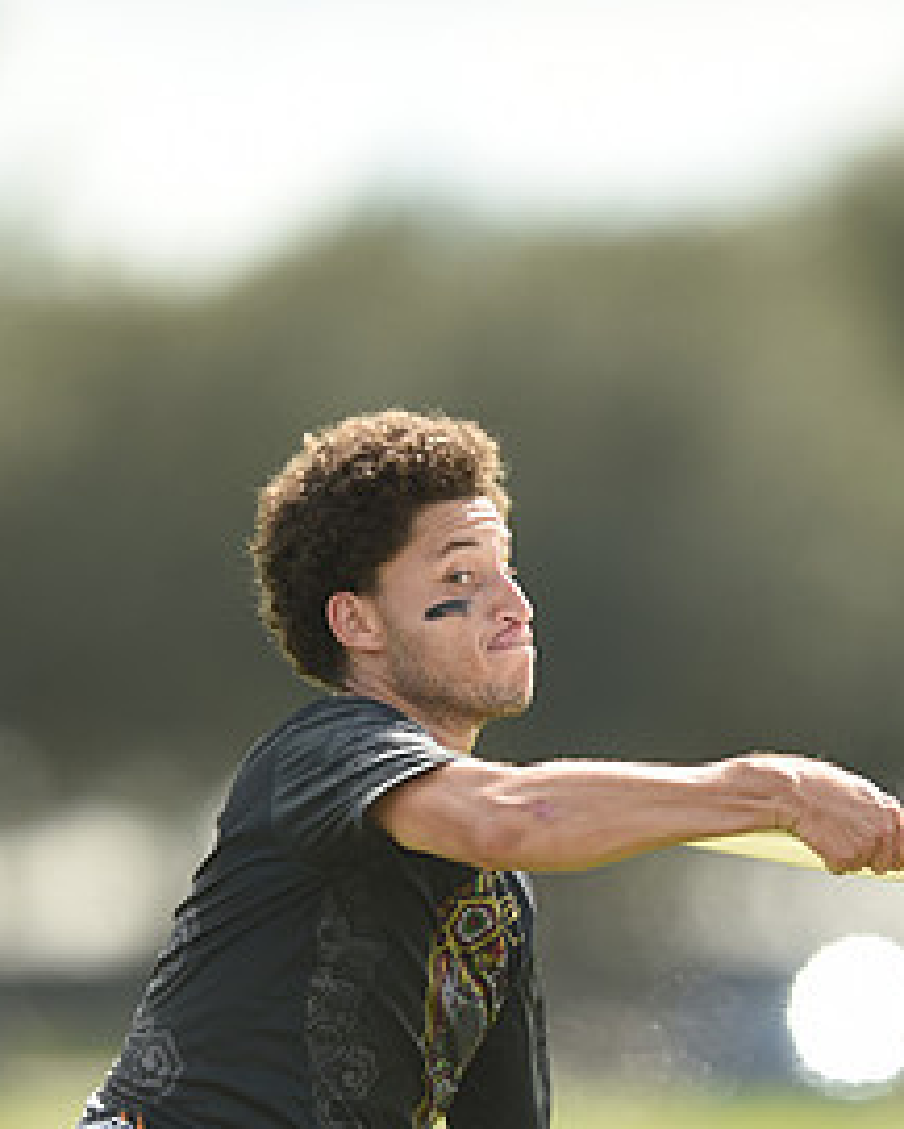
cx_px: 562
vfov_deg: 2.4
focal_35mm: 802
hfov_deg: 1.9
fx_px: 26807
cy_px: 800
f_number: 2.8
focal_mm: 400
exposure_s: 1/1600
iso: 160
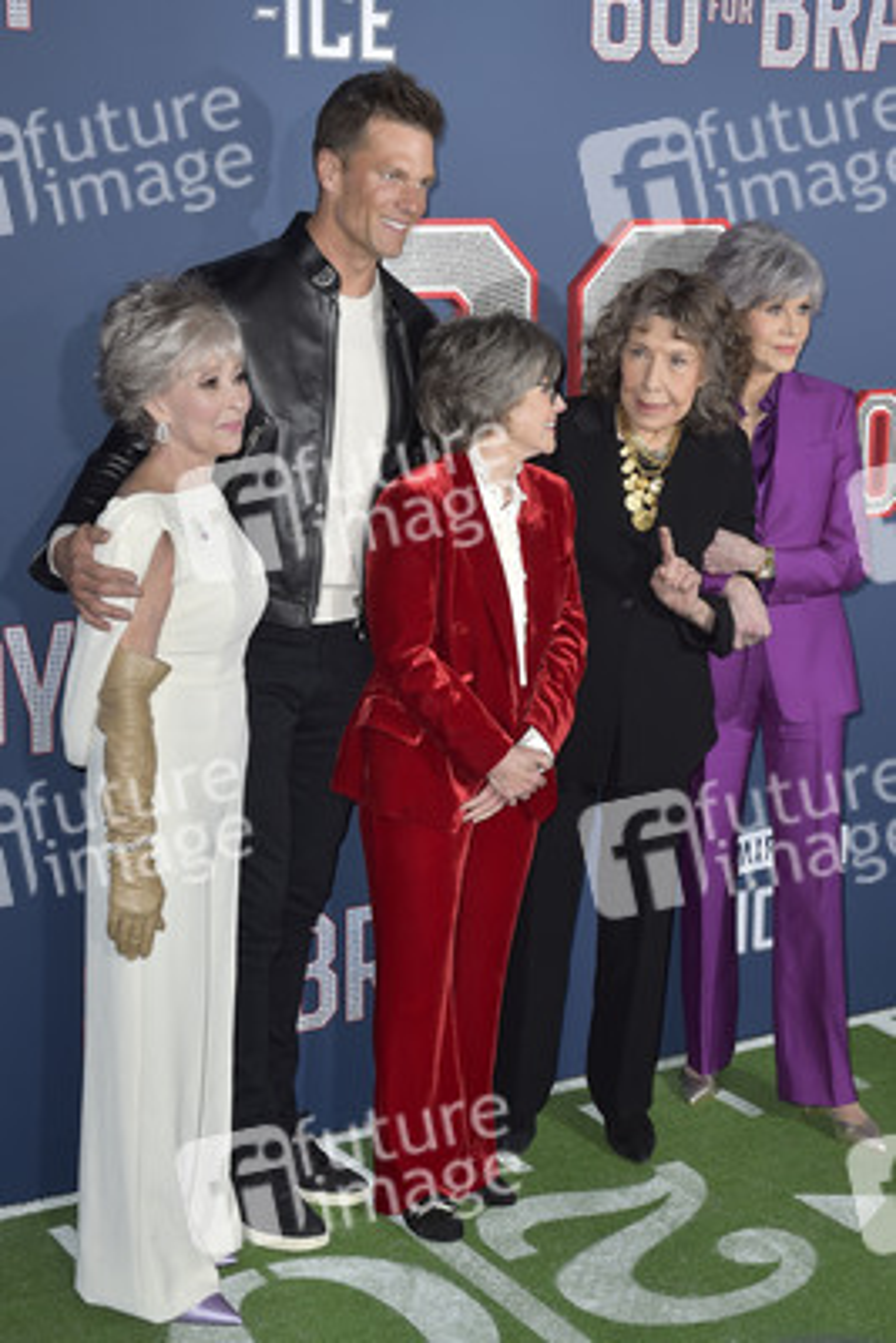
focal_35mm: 48
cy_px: 672
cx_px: 448
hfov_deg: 28.1
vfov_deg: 41.1
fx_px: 1790
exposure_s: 1/250
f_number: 6.3
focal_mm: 48
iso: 500
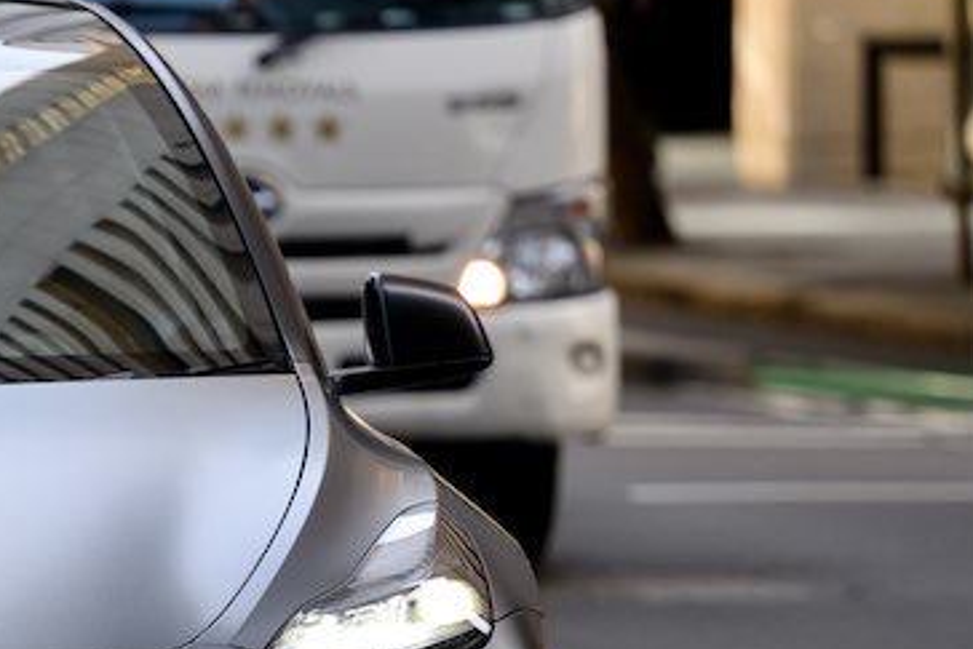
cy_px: 590
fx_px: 10031
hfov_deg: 5.5
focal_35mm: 371
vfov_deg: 3.7
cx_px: -225
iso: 800
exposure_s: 1/1600
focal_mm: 150
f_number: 2.8
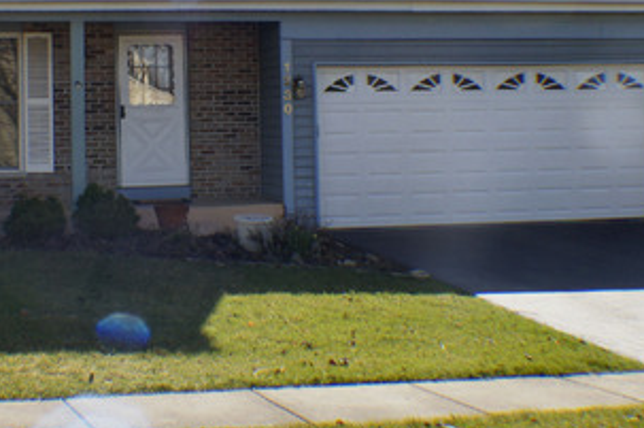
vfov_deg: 14.2
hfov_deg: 21.3
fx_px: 1697
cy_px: 56
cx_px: 164
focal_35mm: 95
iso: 200
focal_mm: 30
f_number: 13
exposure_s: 1/160
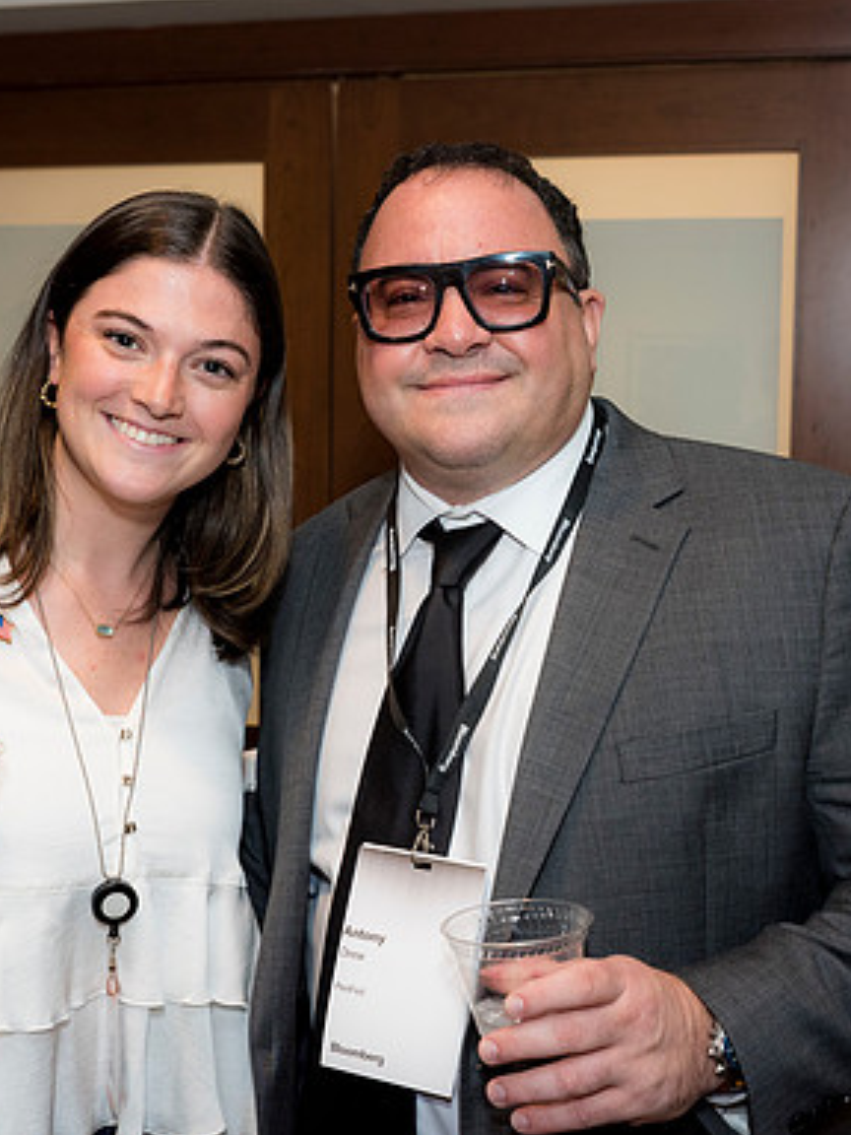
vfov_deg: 34.9
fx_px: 1803
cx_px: 401
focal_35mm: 55
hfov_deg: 26.6
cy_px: 544
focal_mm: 36
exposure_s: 1/125
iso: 800
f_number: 5
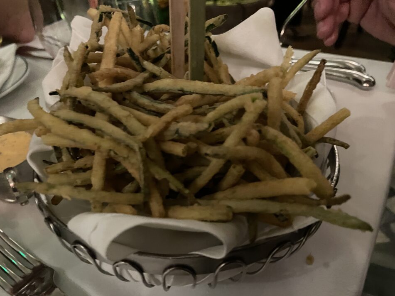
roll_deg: +5.5
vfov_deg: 49.7
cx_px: 183
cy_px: 158
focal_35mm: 28
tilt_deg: -37.8
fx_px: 319
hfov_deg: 63.4
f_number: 1.6
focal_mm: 4.2
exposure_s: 1/29
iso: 1000
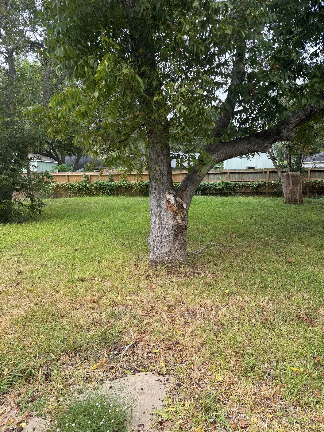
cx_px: 162
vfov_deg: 71.6
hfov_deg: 56.8
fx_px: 300
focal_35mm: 24
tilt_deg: -9.7
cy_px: 216
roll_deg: +1.7
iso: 80
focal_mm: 6.76
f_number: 1.78
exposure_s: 1/1075
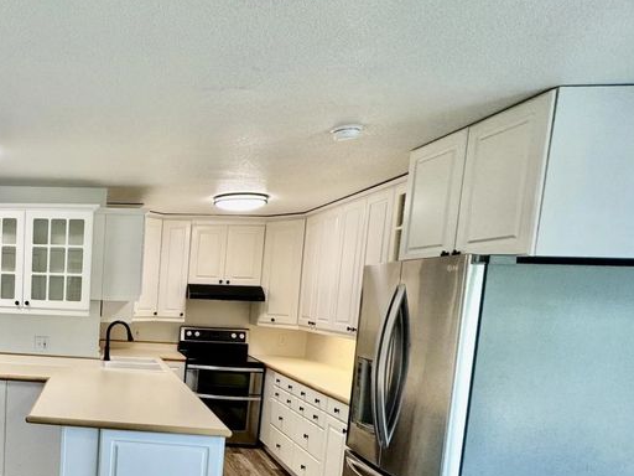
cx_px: 31
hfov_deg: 53.1
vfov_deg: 48.3
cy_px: 343
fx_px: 513
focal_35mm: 28
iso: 125
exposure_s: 1/120
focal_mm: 2.22
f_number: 2.2
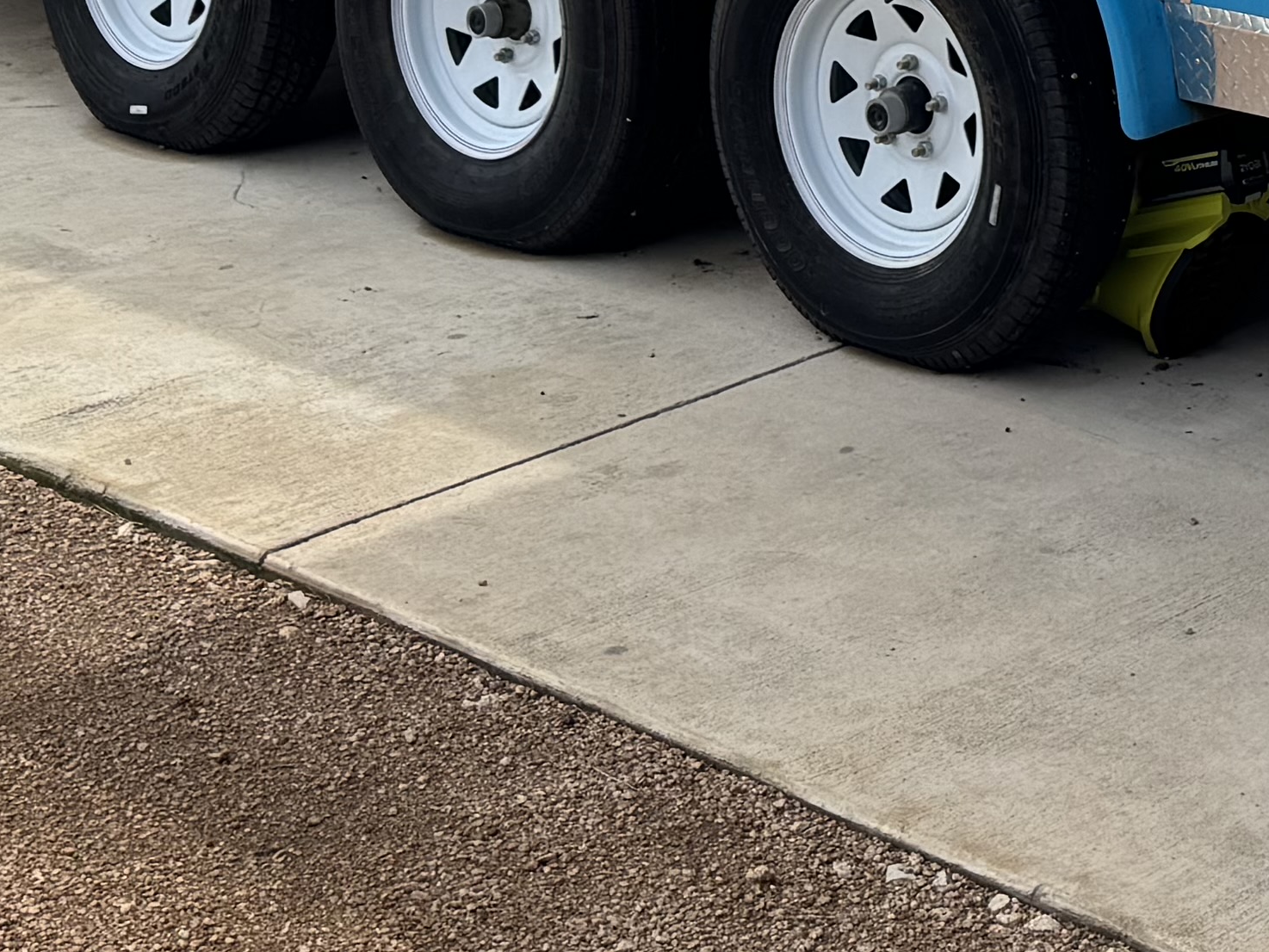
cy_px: -649
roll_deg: +0.0
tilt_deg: -3.9
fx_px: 3410
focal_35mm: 93
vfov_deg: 14.4
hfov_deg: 19.7
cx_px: 1544
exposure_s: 1/3802
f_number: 1.78
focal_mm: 6.76
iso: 80
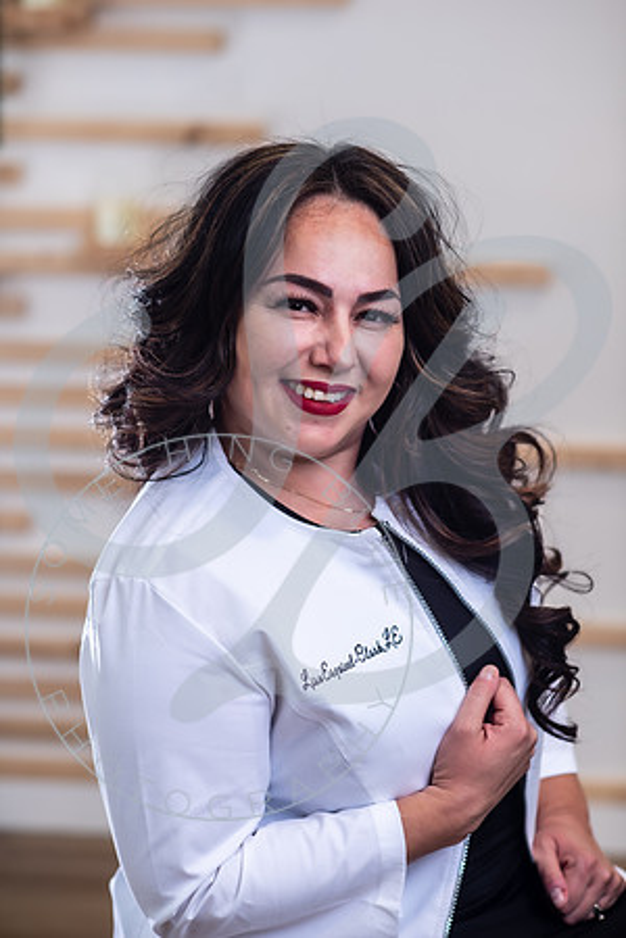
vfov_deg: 23.9
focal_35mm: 85
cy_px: 469
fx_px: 2217
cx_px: 313
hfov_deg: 16.1
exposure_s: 1/160
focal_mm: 85
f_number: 2.8
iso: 100
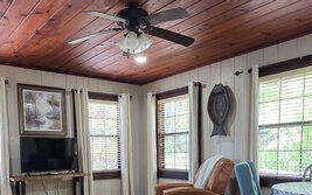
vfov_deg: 35.8
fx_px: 281
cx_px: 129
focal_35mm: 33
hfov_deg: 57.8
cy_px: 179
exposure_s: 1/60
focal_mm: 2.2
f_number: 1.9
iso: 200
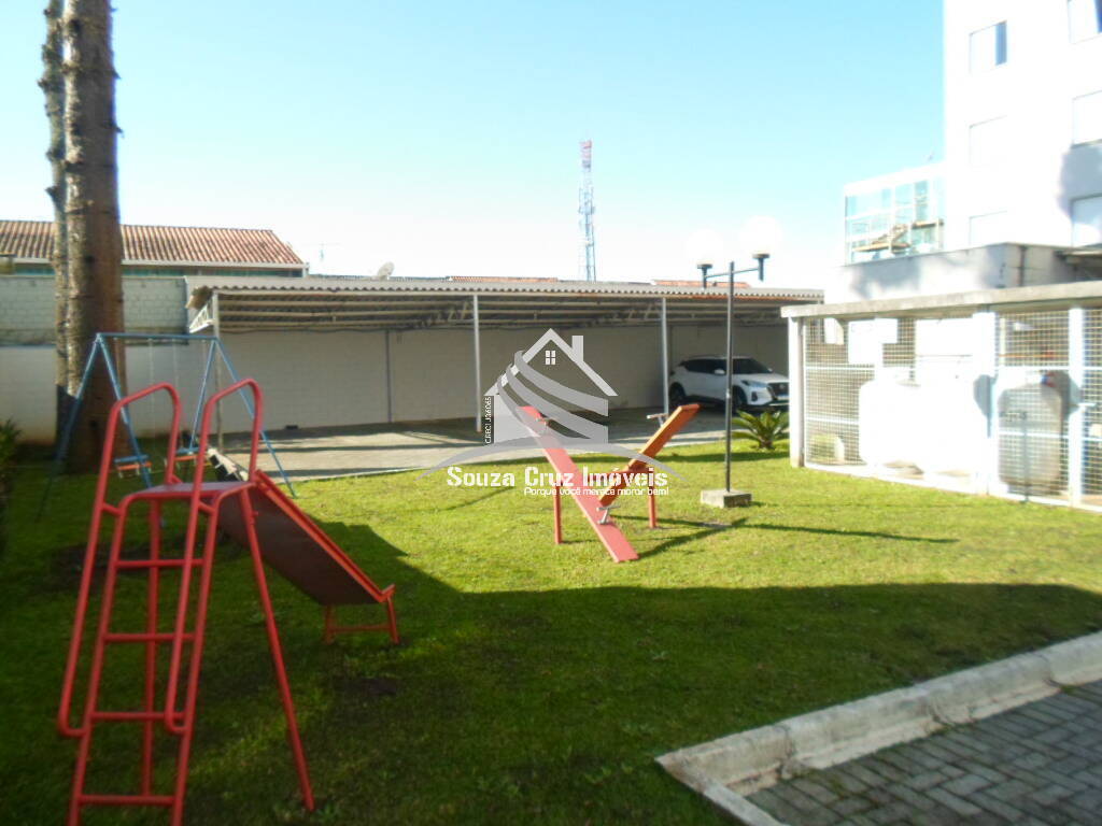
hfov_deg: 69.4
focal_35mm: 25
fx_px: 796
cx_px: 551
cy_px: 413
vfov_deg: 54.9
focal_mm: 4.5
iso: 120
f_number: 2.5
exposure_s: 1/1000
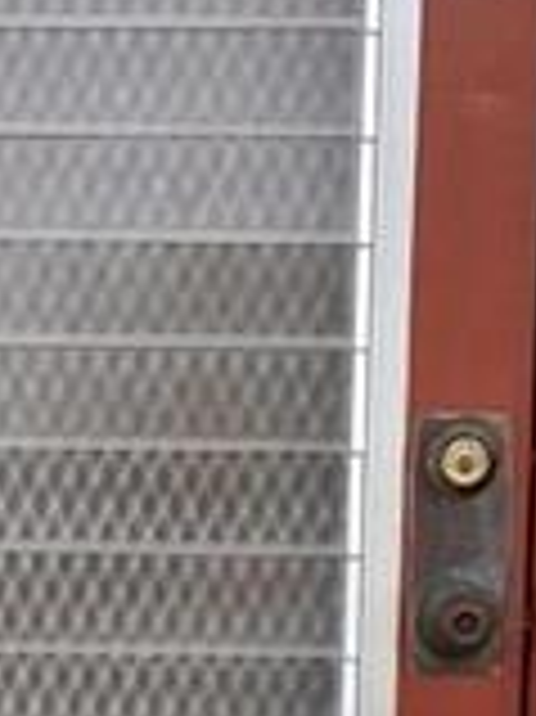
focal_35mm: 196
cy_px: 869
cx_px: -180
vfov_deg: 9.9
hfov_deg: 7.5
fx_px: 4052
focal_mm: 3.98
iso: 25
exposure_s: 1/148
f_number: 1.8
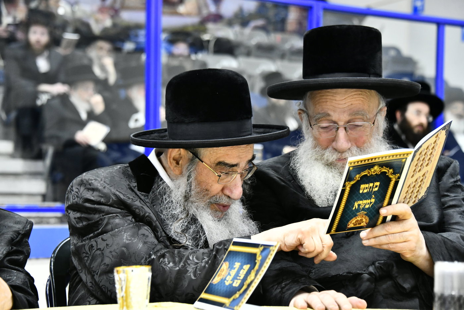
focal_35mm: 85
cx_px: 232
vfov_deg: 16.1
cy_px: 155
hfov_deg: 23.9
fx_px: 1095
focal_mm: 85
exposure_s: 1/160
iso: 2000
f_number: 5.6
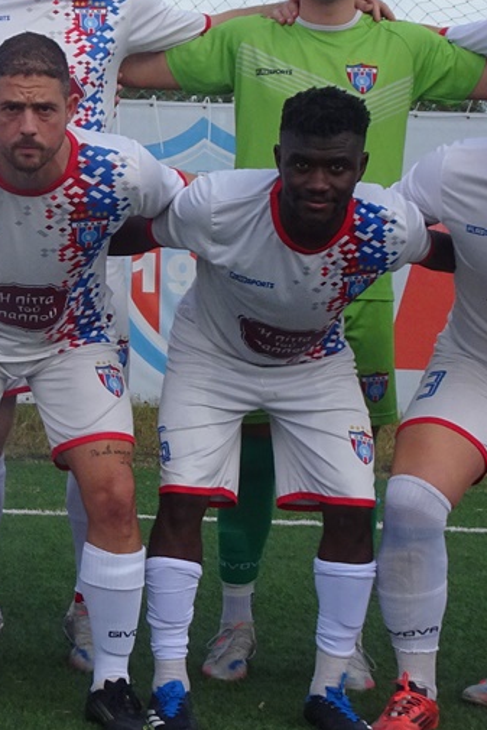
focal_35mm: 105
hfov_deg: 12.7
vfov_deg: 19.4
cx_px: -92
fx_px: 2129
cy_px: 242
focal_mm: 5.79
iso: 80
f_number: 4
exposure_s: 1/400
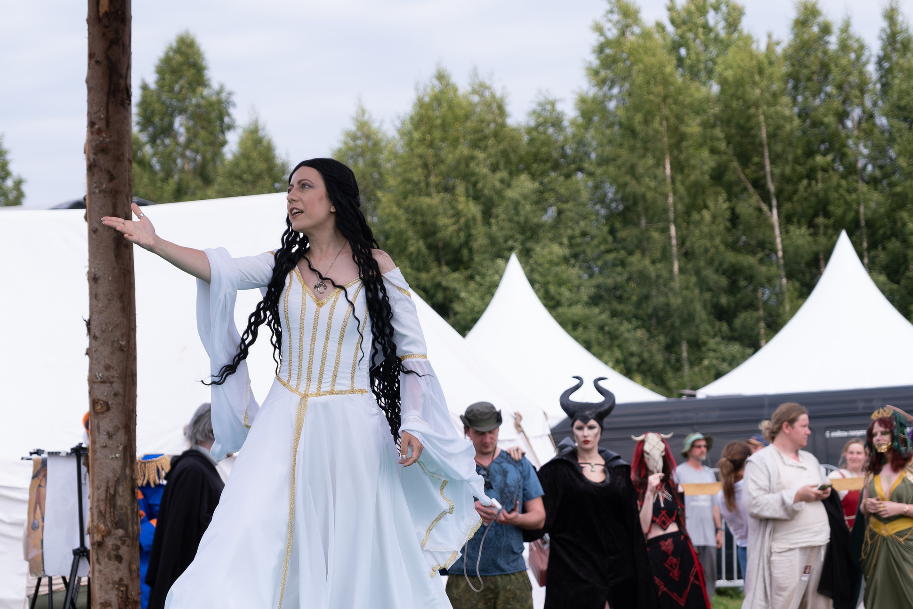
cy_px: 369
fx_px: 2511
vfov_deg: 13.8
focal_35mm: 99
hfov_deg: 20.6
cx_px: 442
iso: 160
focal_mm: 50
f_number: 3.6
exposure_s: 1/1000
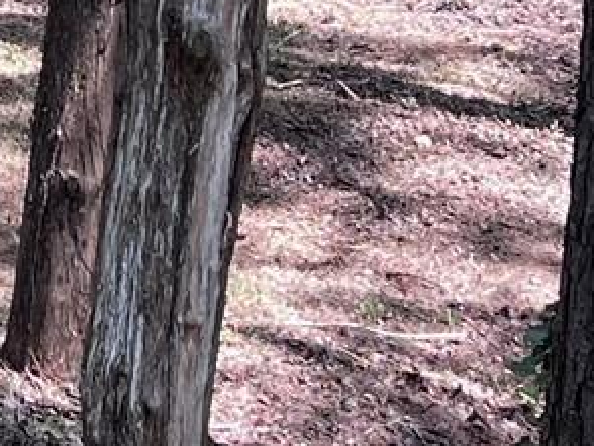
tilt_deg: -20.5
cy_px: -226
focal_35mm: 181
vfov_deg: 8.0
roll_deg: +0.4
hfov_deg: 10.4
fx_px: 3108
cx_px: -422
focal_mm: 5.7
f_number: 1.5
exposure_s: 1/284
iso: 40
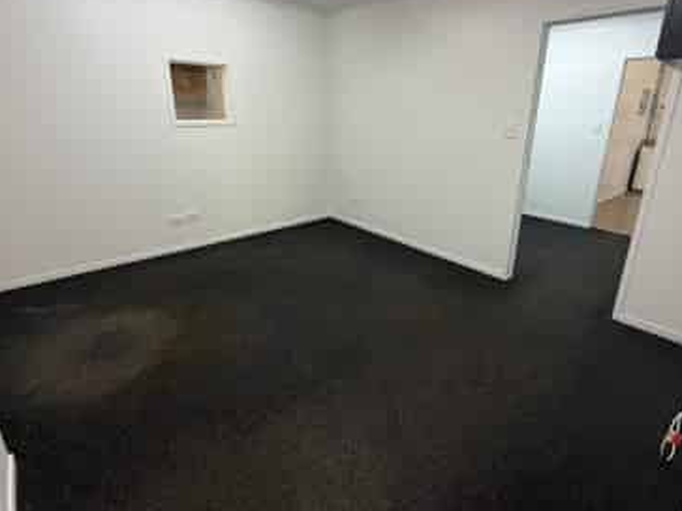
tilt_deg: -18.5
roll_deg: -0.9
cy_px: 230
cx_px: 369
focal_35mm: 19
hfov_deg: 84.5
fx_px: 374
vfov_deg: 68.5
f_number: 2.2
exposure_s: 1/101
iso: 320
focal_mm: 2.22
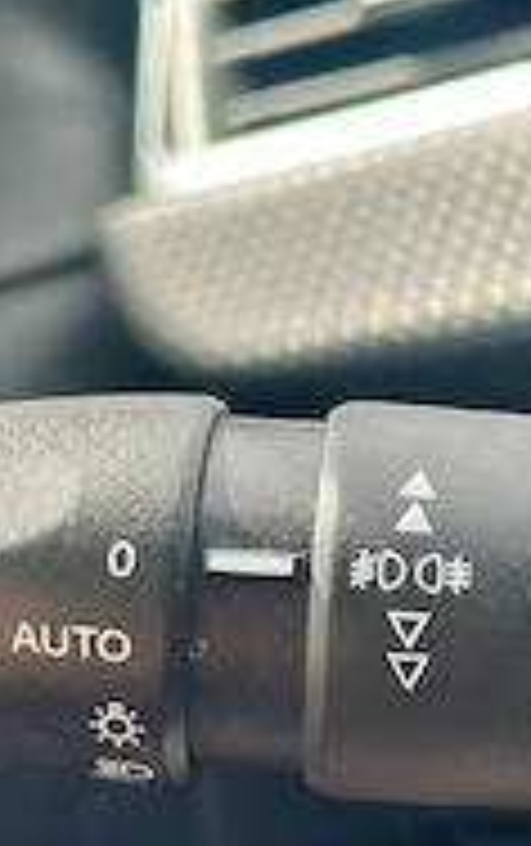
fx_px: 2493
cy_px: 454
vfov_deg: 19.3
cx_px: 374
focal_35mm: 108
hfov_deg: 12.1
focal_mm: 6.86
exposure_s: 1/911
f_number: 1.78
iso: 80
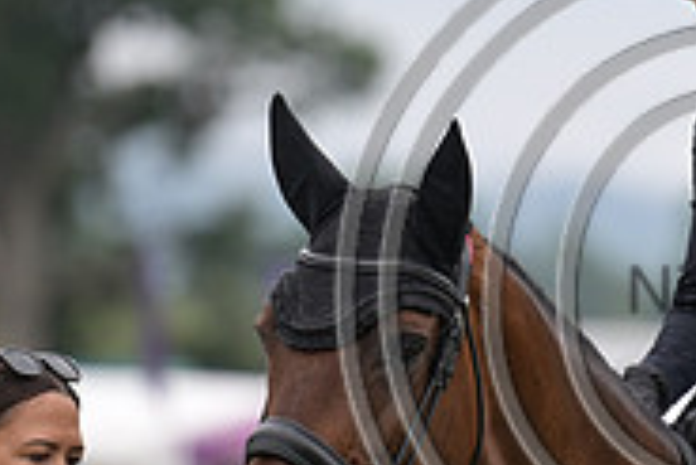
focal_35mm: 629
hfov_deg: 3.3
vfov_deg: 2.2
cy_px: 240
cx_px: 685
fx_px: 12170
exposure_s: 1/1250
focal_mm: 200
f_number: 3.2
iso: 640
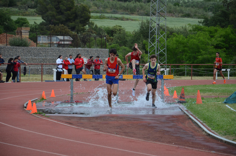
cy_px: 78
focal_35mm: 158
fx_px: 1030
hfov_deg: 13.1
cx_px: 118
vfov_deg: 8.7
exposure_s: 1/1000
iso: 560
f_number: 5.6
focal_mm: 105
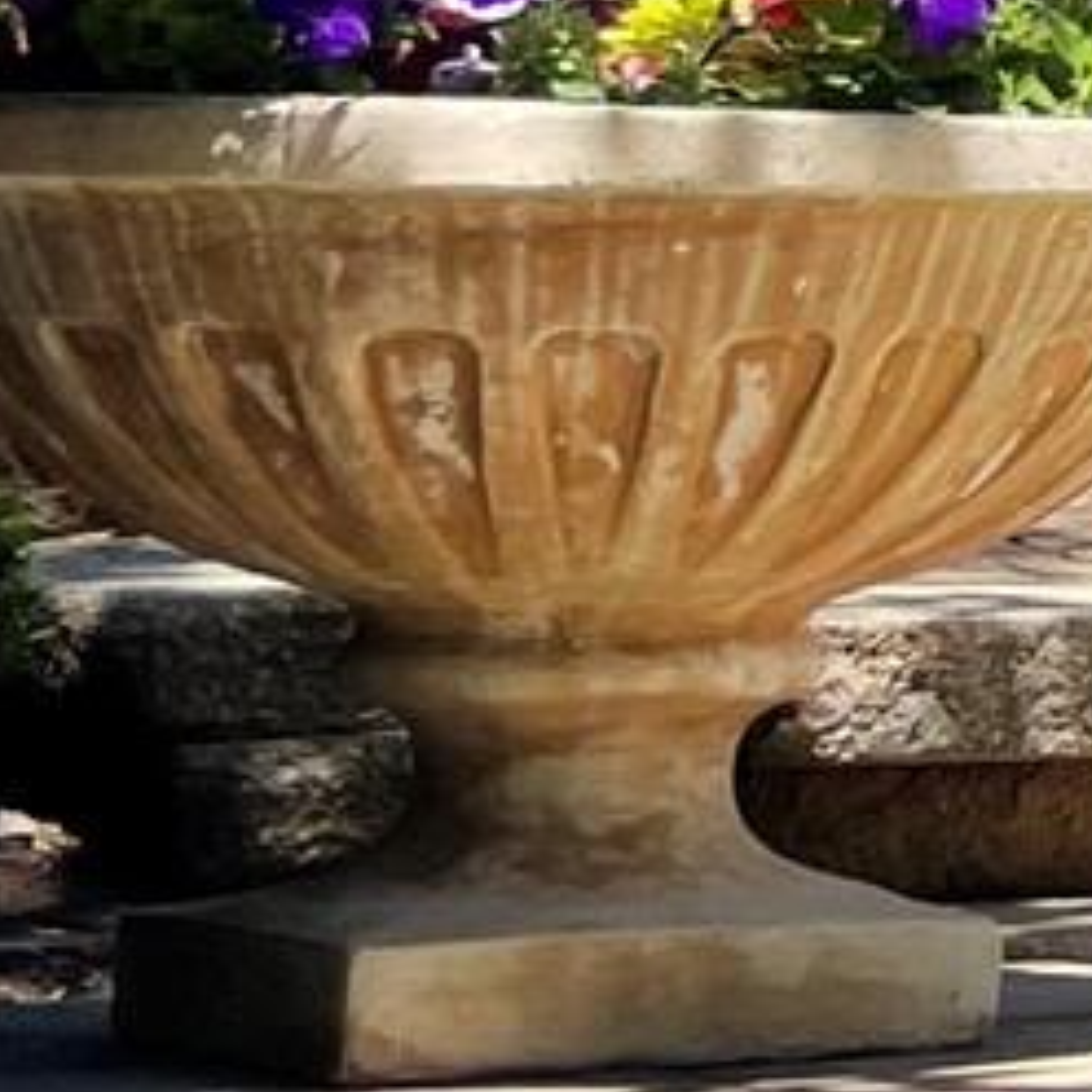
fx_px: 6781
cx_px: 3976
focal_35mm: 190
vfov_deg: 9.0
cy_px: -454
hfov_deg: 7.3
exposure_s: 1/1511
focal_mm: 4.2
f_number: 1.6
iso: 32
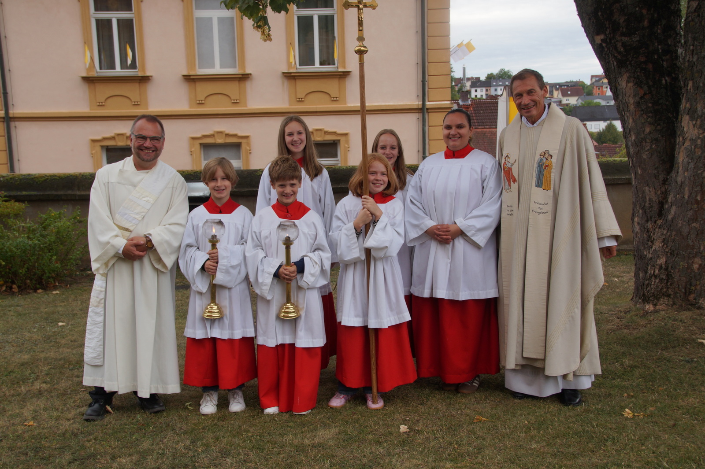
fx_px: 822
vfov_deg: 31.9
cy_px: 234
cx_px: 352
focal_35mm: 42
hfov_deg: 46.4
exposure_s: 1/125
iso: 100
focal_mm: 28
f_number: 5.6
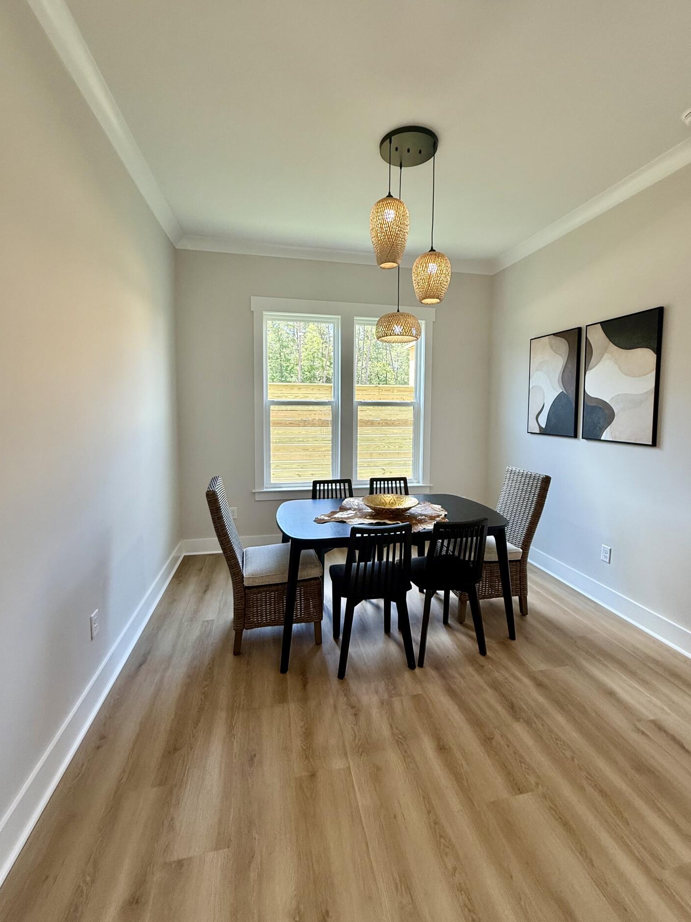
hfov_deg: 81.7
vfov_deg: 98.1
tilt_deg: -4.1
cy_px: 435
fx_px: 399
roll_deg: -1.7
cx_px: 352
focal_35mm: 15
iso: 100
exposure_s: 1/120
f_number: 2.2
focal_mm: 2.22
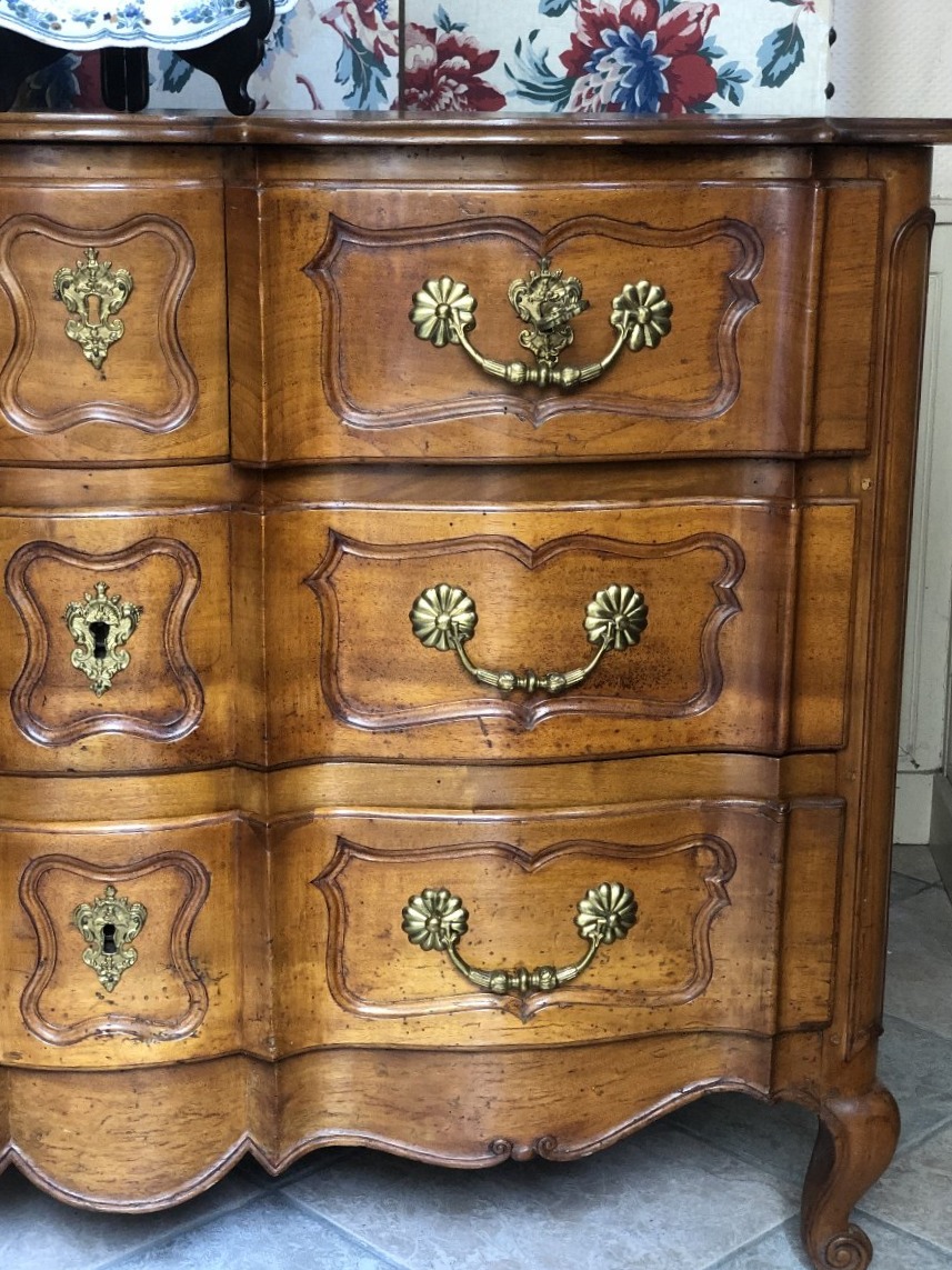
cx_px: 476
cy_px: 635
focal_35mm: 52
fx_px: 1907
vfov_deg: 36.8
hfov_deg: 28.0
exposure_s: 1/20
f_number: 2.4
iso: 160
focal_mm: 6
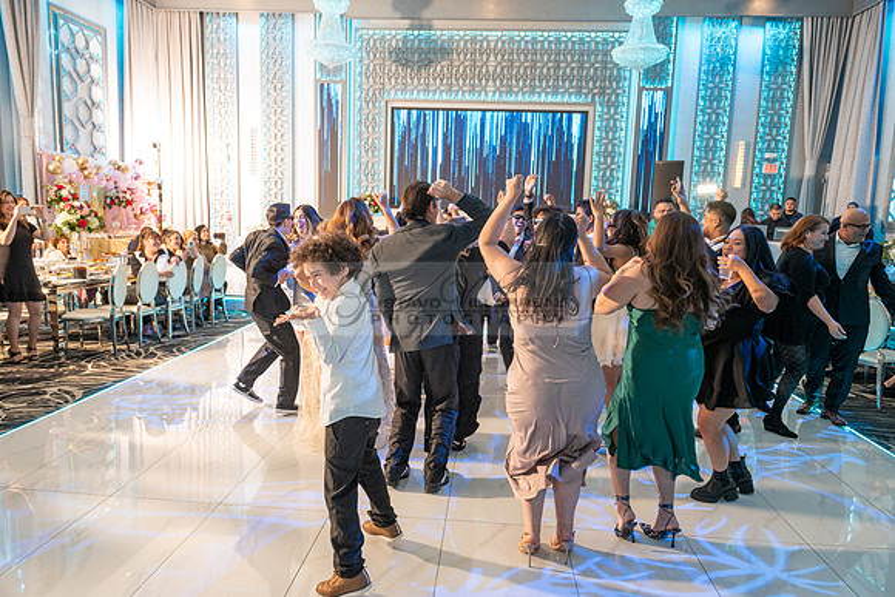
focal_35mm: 24
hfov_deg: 73.7
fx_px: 597
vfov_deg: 53.2
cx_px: 448
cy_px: 298
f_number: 4.5
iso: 1000
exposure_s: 1/160
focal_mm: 24
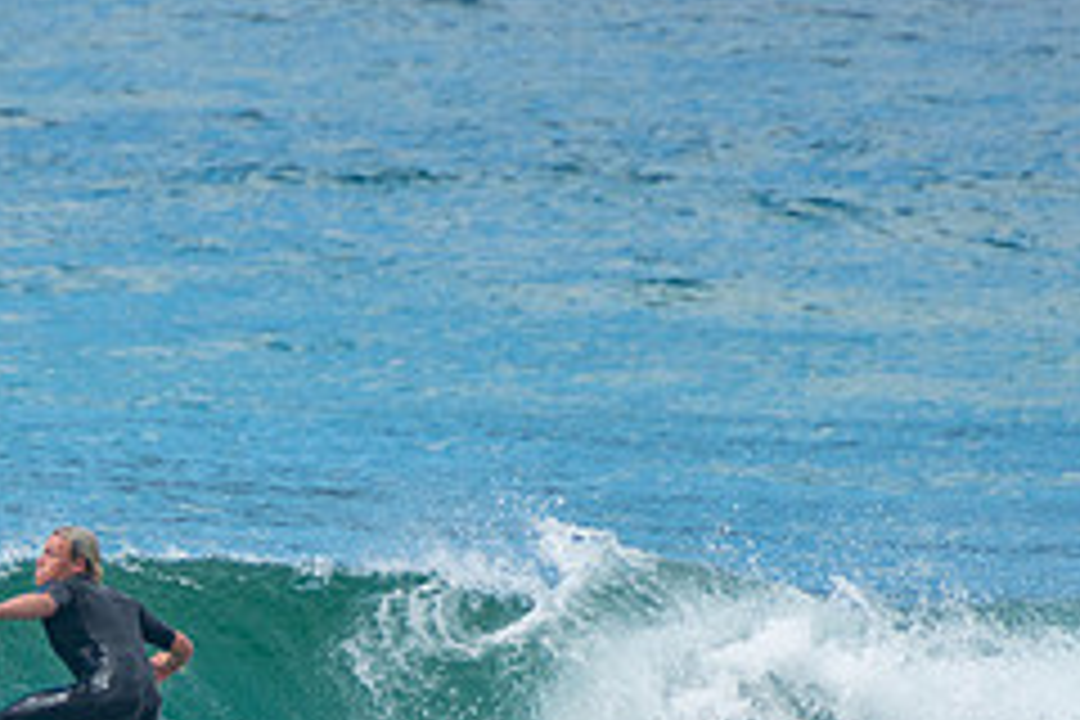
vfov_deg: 0.9
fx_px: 43527
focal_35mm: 1451
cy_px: 754
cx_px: 27
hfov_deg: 1.4
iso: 280
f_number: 5.6
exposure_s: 1/1250
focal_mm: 400
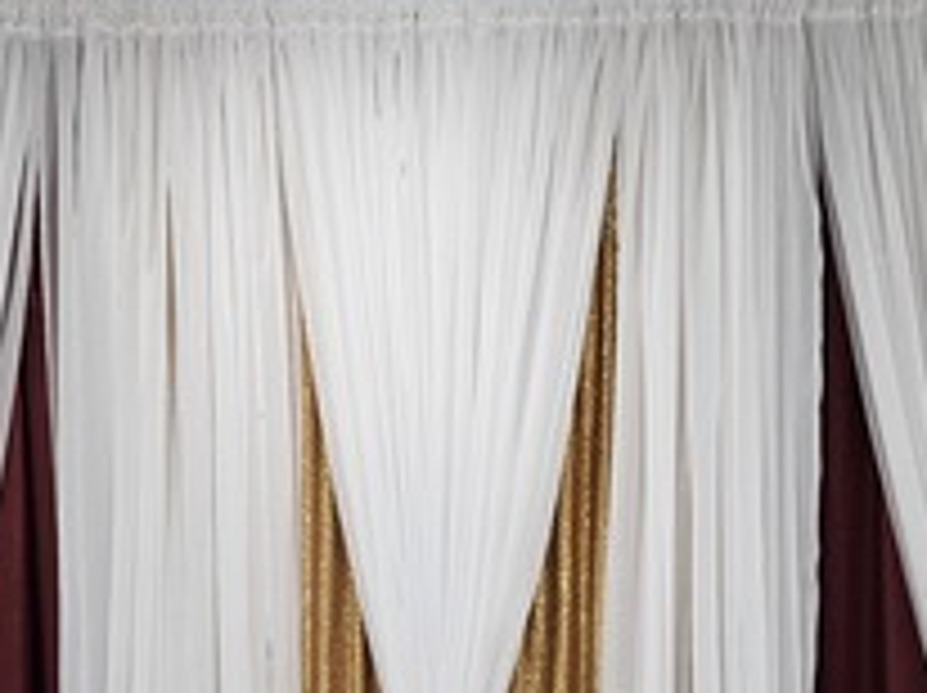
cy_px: 891
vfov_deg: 20.1
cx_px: 428
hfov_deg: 29.0
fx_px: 1792
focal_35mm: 67
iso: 320
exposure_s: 1/120
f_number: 1.8
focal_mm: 5.4
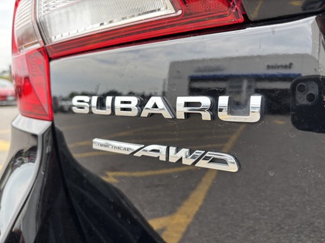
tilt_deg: -8.9
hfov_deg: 67.3
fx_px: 244
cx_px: 162
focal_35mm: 26
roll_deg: +1.3
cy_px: 122
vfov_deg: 53.1
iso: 50
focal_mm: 5.96
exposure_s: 1/626
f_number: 1.6
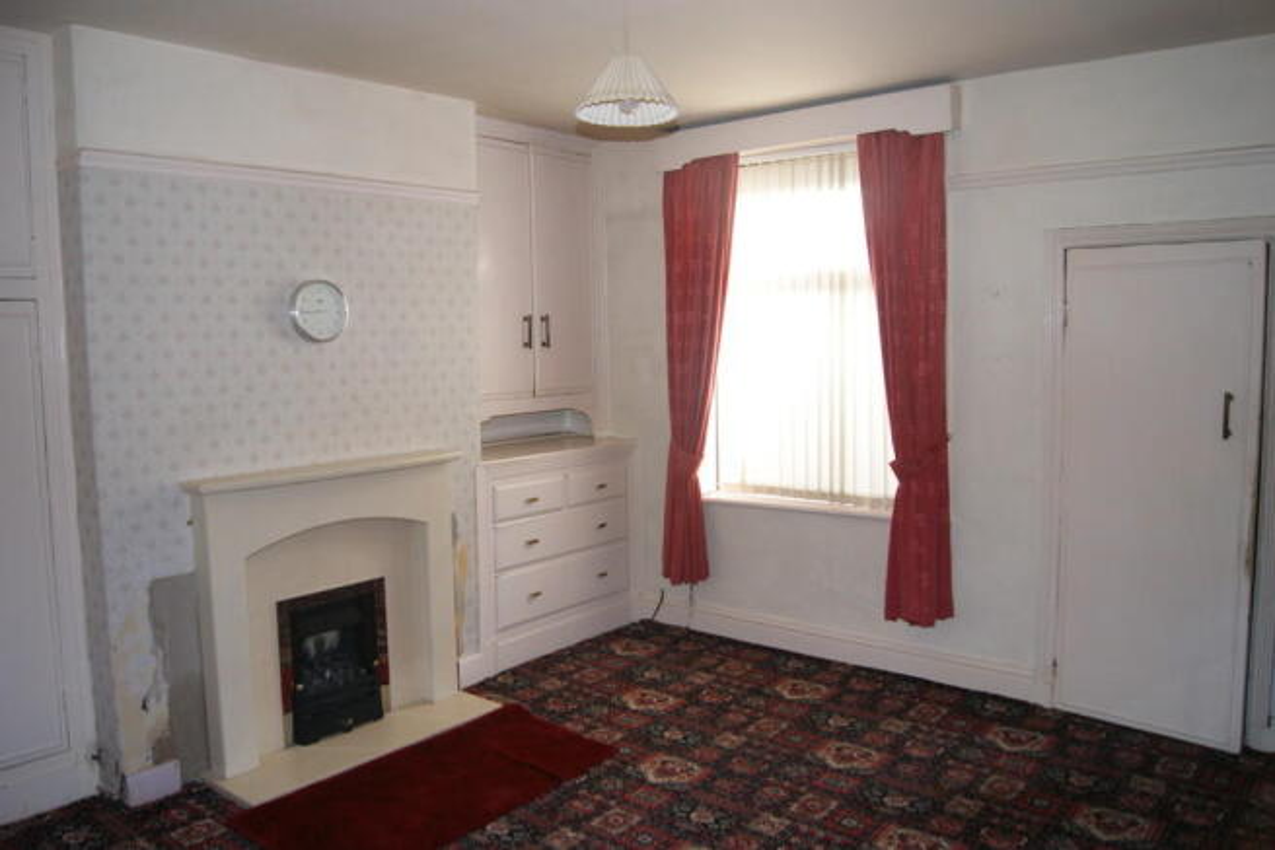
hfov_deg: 67.4
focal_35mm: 27
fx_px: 956
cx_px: 638
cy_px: 425
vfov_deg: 48.0
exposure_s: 1/160
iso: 400
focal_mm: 18
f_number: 4
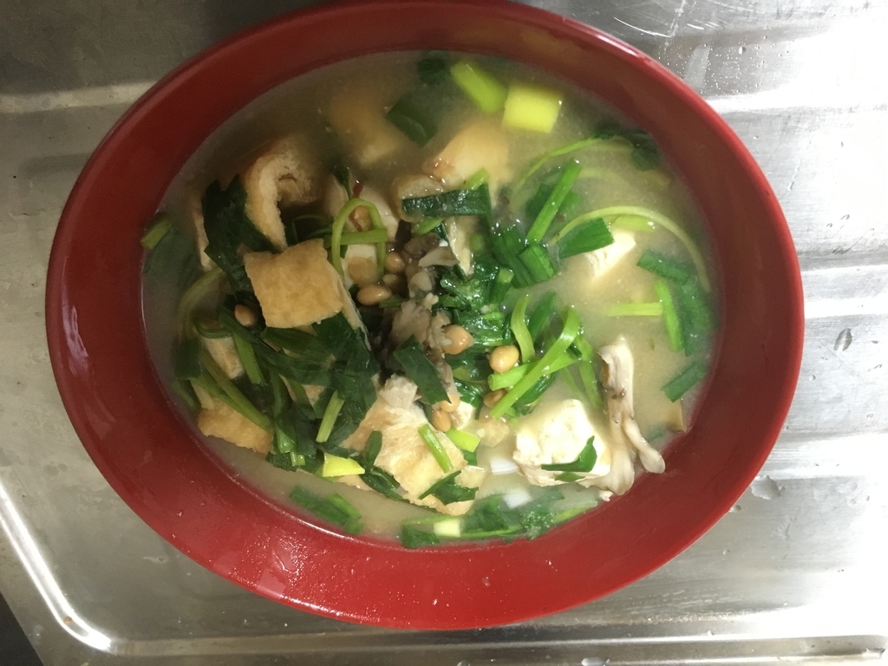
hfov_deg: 61.7
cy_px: 333
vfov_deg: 48.2
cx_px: 444
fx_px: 744
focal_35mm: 29
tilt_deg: -58.8
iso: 250
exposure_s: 1/15
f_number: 2.2
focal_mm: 4.15
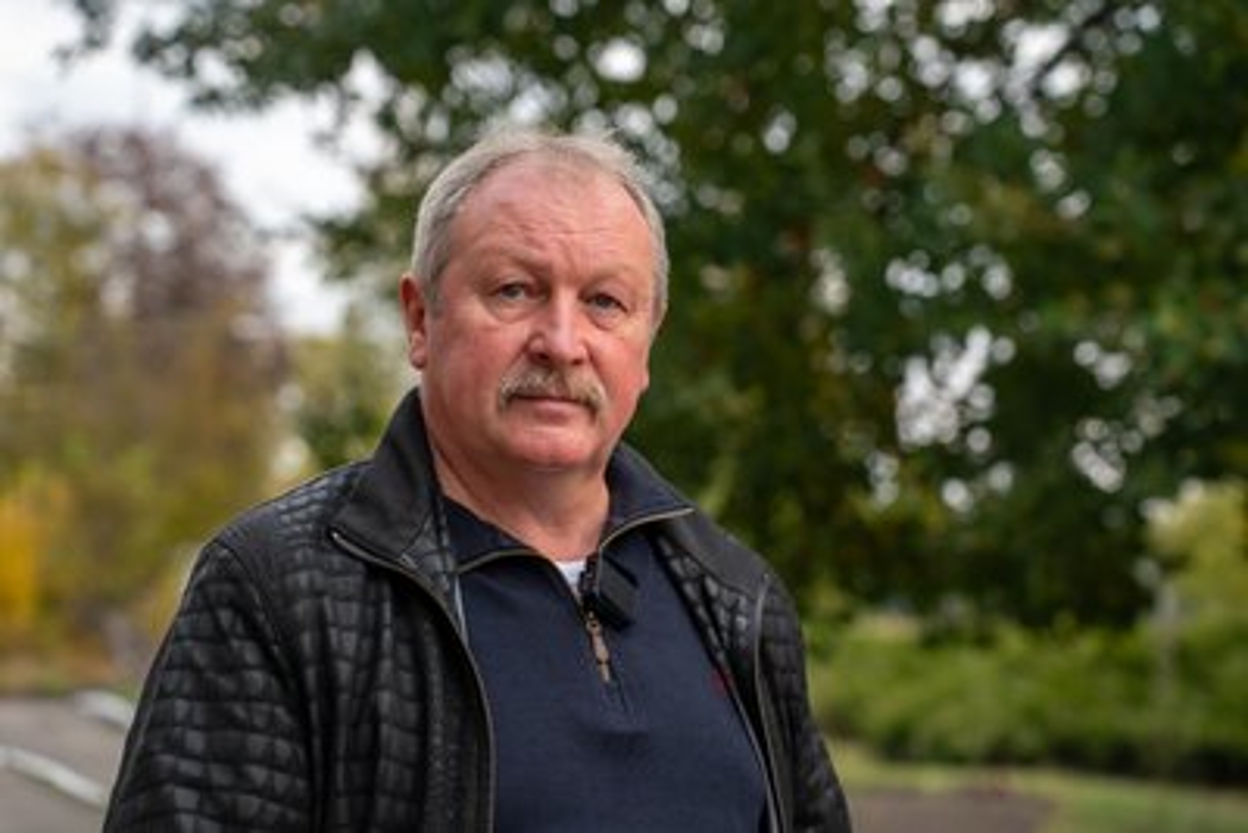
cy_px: 401
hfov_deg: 26.0
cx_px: 646
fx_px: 2699
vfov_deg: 17.5
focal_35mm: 78
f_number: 4
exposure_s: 1/160
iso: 320
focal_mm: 75
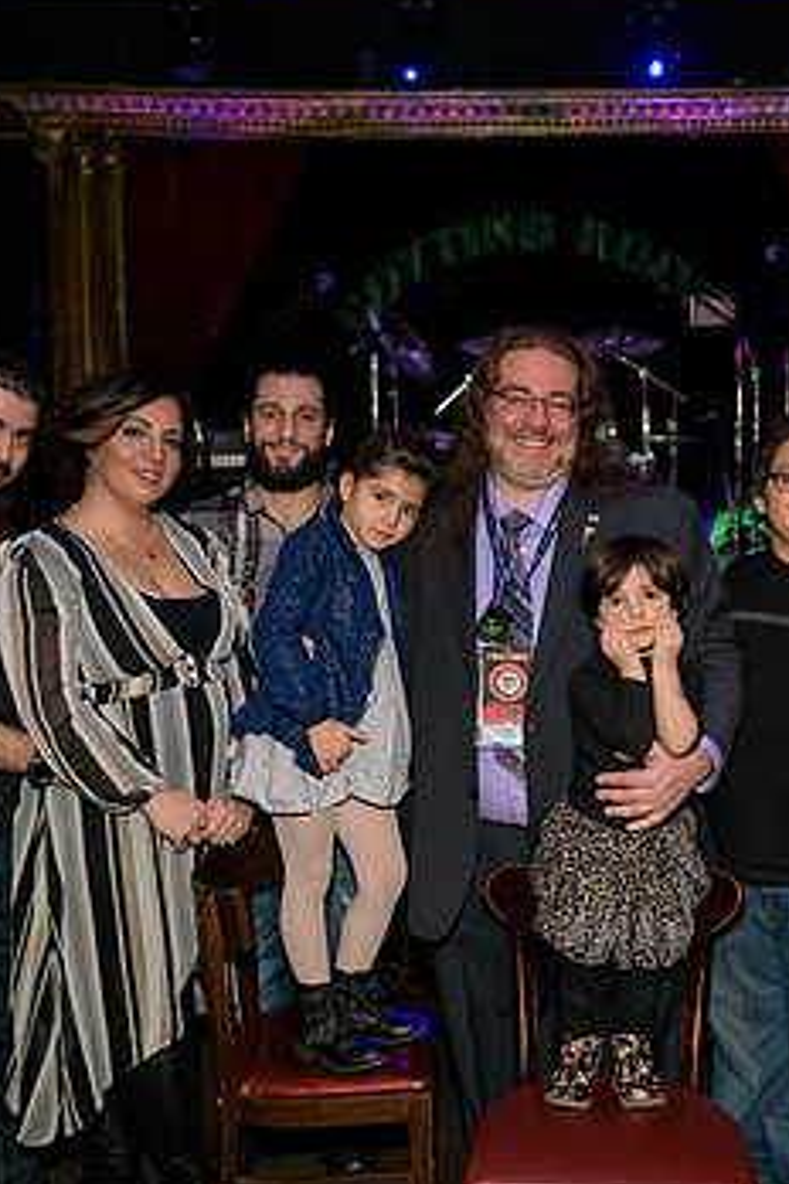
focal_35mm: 45
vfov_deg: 43.6
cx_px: 524
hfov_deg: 29.7
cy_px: 560
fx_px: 1479
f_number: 3.2
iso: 1600
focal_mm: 27
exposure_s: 1/125
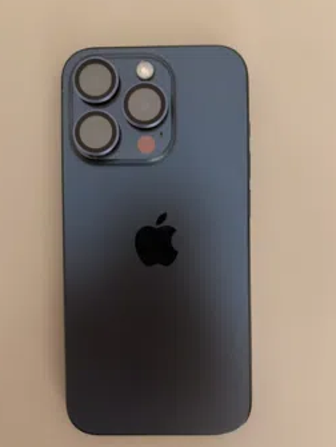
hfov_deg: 45.5
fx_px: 400
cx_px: 181
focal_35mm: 31
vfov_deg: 58.2
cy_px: 242
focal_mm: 5.96
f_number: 1.6
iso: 800
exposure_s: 1/30
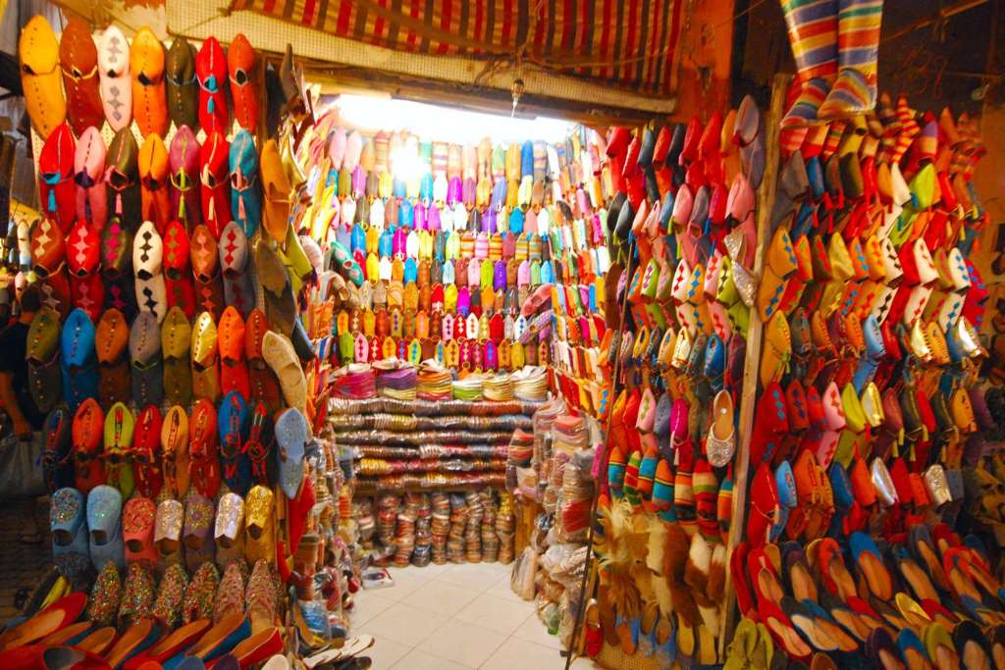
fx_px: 628
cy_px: 335
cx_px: 502
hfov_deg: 77.3
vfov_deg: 56.2
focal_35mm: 22
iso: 1600
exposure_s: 1/20
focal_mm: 15
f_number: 5
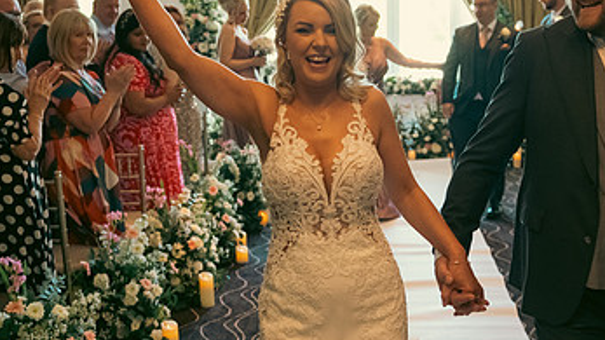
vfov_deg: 21.4
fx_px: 898
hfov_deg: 37.0
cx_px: 375
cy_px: 139
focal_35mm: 56
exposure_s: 1/160
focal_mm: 32
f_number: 3.5
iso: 1600
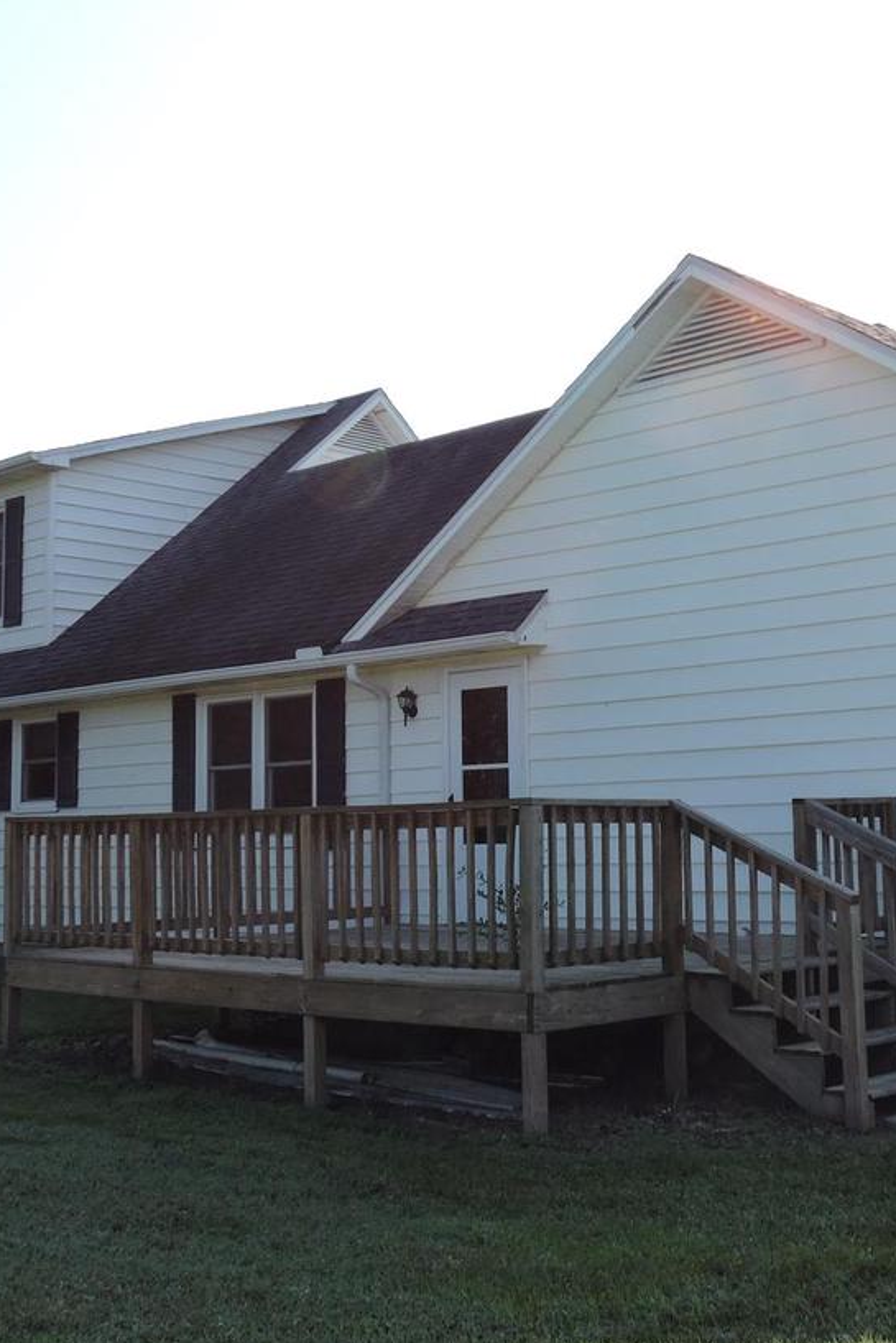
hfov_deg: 30.5
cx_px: 508
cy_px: 635
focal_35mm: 44
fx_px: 1642
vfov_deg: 44.5
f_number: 3.3
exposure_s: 1/800
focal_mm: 4.3
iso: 100
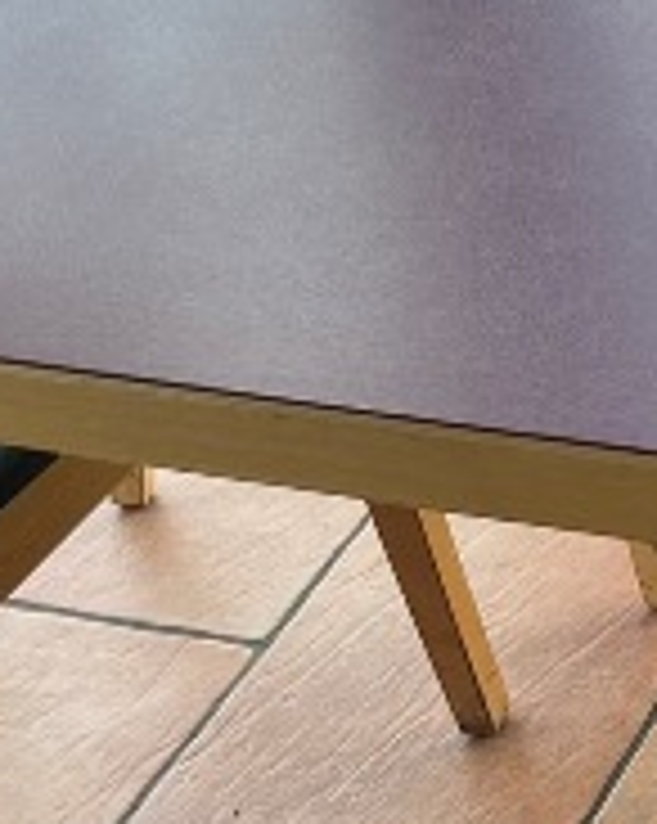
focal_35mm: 111
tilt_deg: -32.1
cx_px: 1022
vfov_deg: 17.3
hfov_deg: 13.0
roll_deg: +4.1
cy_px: 261
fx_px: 2702
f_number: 1.6
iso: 50
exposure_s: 1/122
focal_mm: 5.1
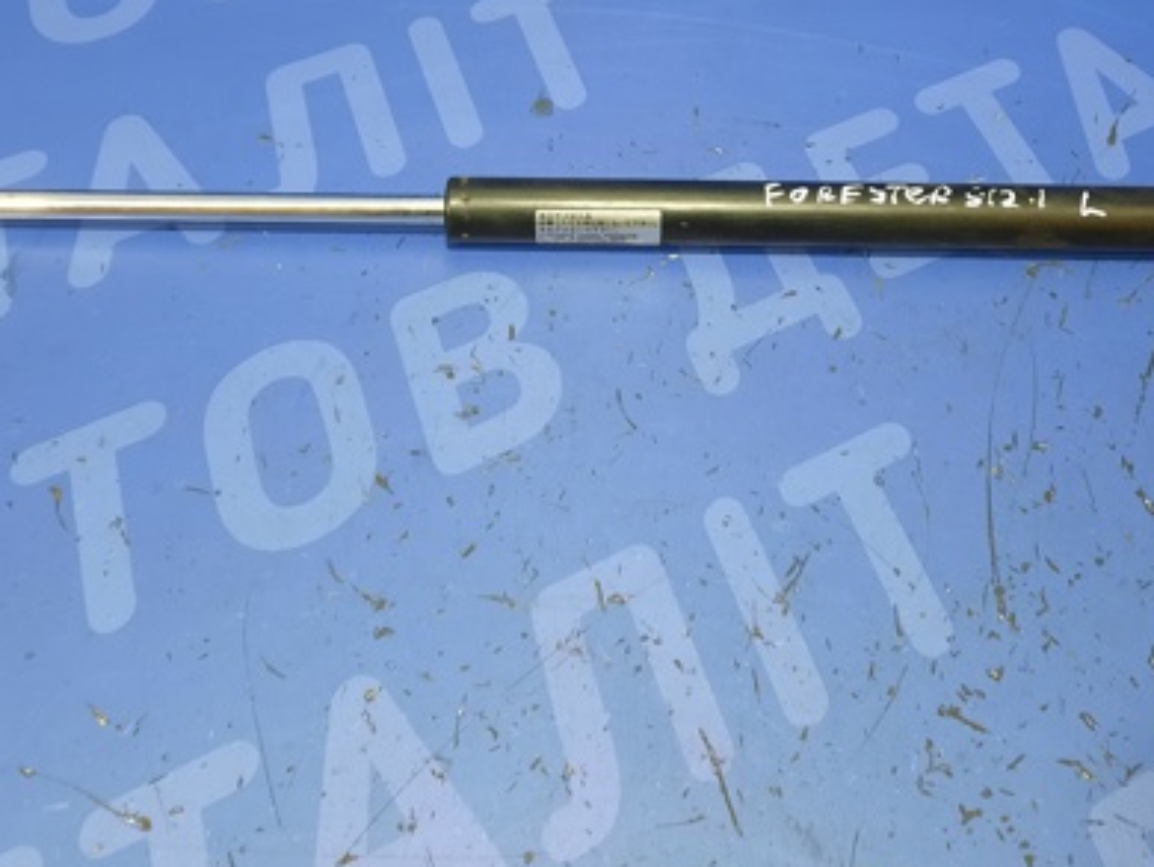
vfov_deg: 34.2
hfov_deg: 45.7
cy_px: 183
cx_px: 613
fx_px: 1368
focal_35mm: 41
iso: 400
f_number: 2
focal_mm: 4.6
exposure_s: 1/33
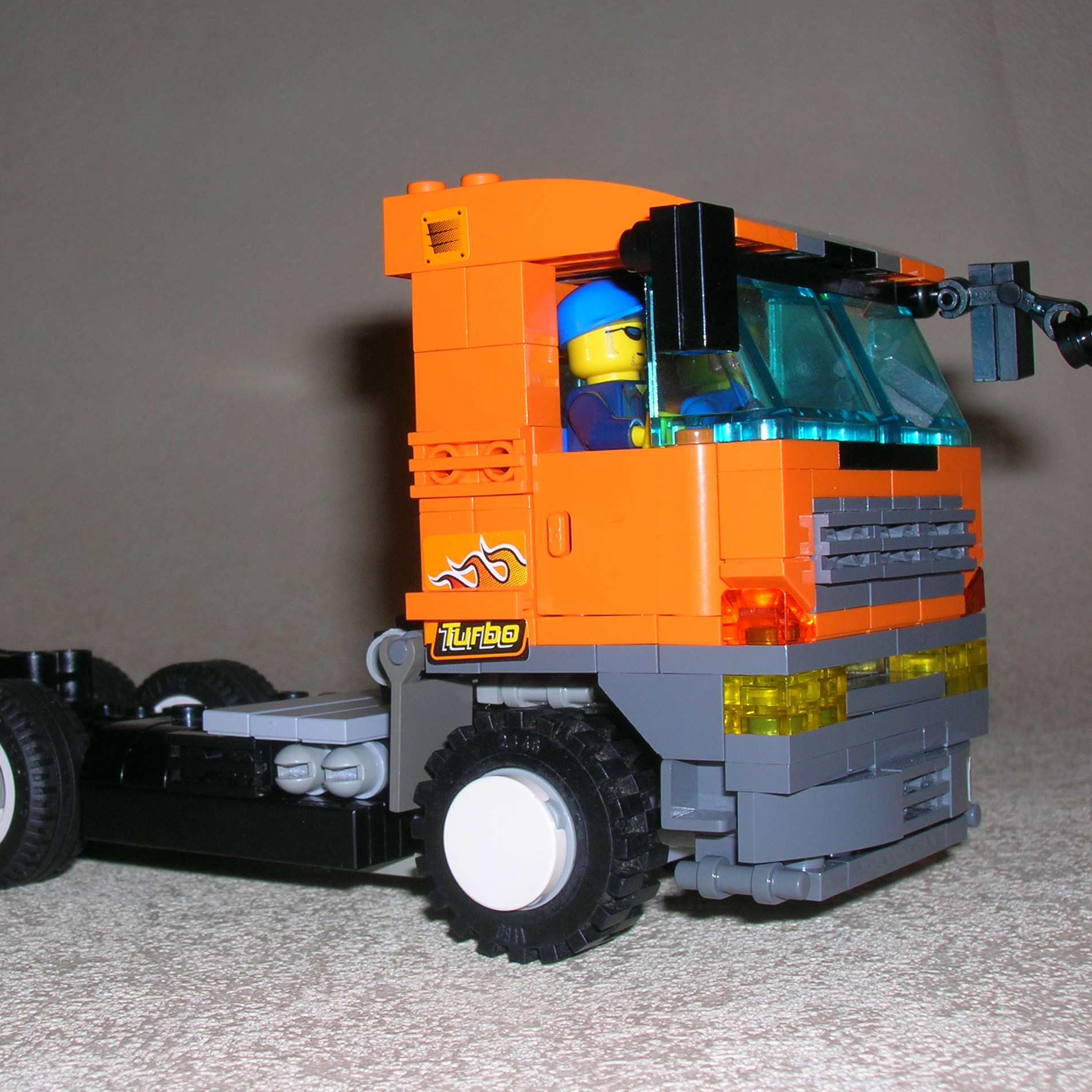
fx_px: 1963
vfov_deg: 31.1
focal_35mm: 55
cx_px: 421
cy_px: 547
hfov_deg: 31.0
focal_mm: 7.7
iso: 50
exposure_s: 1/60.1
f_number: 5.4
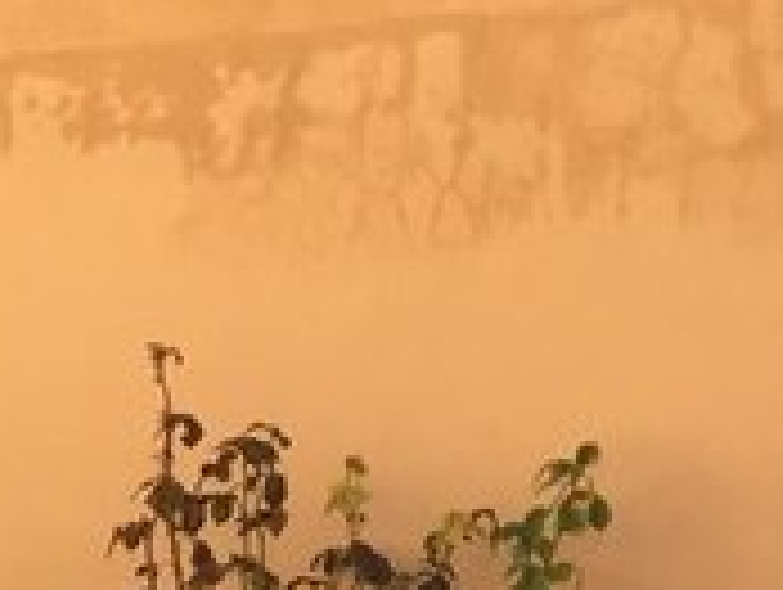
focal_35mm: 110
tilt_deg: -16.0
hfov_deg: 16.0
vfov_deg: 12.4
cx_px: -482
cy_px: 1061
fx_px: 2492
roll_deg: -0.9
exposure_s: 1/465
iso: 32
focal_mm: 4.15
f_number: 2.2
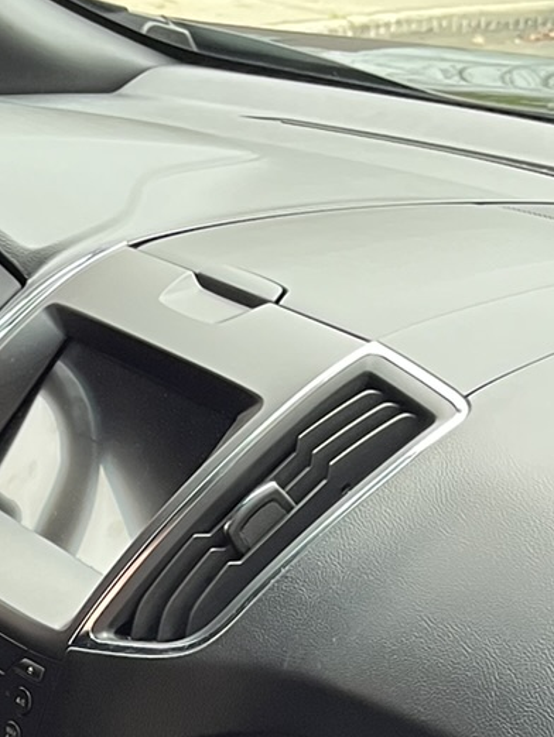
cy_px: 1031
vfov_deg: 17.7
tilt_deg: -32.0
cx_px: -260
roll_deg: -1.0
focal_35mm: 102
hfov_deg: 13.7
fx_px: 2175
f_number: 1.6
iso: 125
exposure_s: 1/97
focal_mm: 5.1
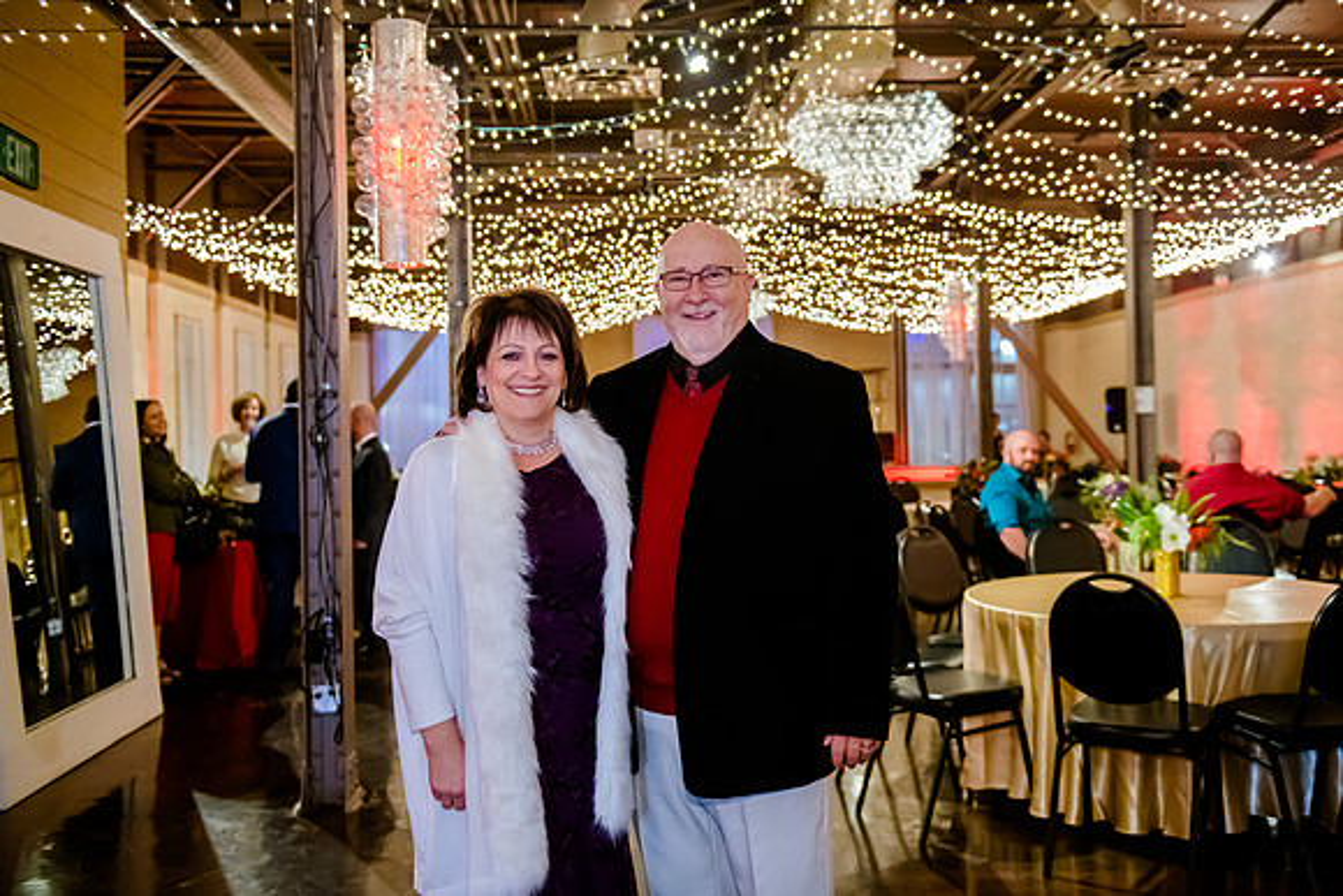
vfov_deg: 36.8
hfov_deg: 53.0
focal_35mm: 36
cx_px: 707
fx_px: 1346
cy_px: 429
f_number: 2.8
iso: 3200
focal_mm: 34
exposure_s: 1/80
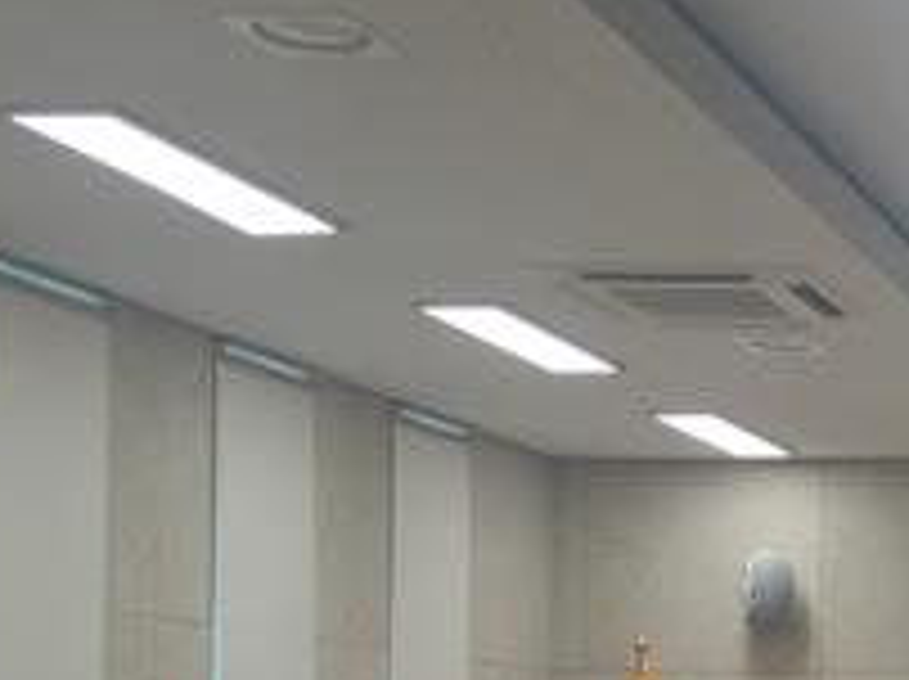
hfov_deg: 18.7
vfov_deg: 15.6
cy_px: 743
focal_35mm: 92
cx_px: 1382
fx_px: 2413
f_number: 2.2
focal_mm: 4.15
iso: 40
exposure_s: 1/60
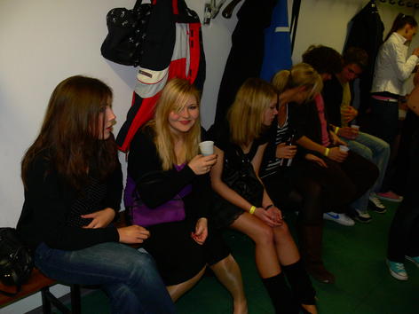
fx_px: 424
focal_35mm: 35
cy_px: 157
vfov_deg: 40.7
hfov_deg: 52.6
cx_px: 210
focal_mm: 7.4
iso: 100
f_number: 2.8
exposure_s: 1/30
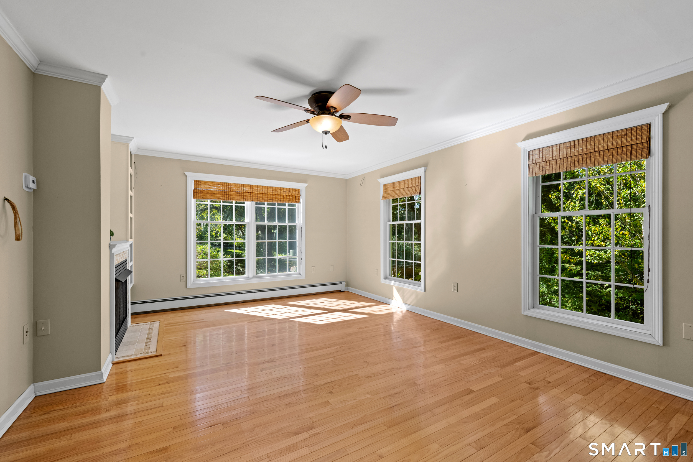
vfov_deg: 77.3
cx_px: 346
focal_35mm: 15
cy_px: 231
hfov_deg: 100.4
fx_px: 289
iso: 400
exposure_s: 1/10
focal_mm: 15
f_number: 9
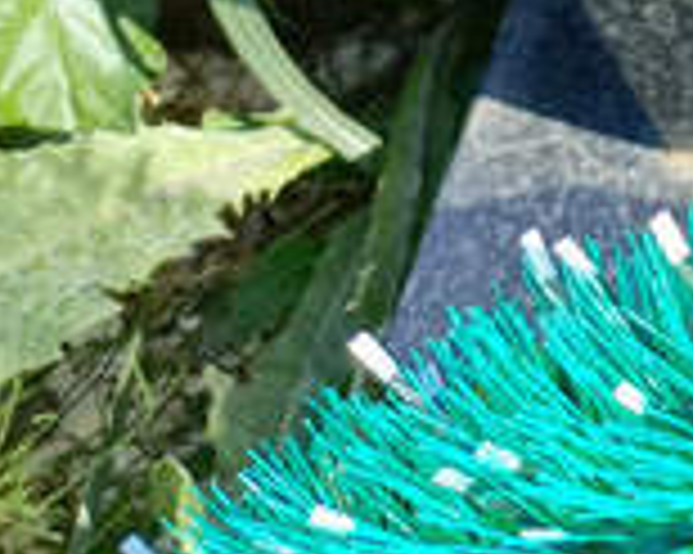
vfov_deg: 10.6
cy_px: -721
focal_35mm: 127
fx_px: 2603
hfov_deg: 12.3
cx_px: 1606
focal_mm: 4.76
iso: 112
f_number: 1.69
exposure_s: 1/257
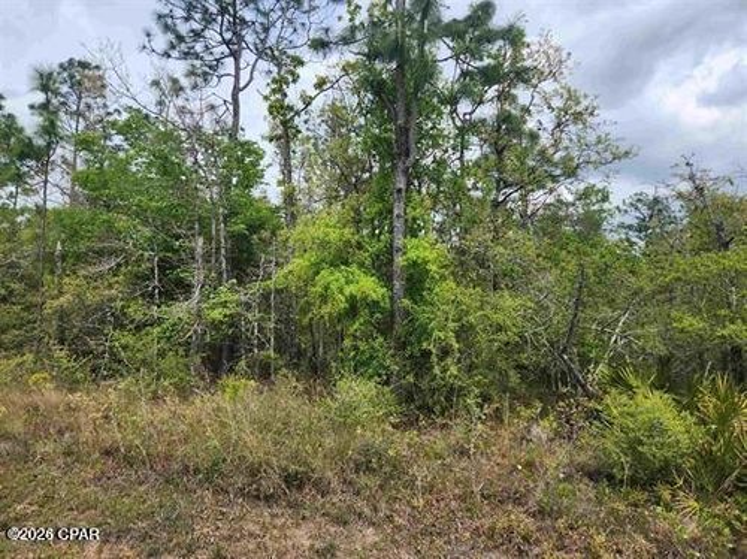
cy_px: 280
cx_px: 374
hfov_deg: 74.0
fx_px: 496
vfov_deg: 58.8
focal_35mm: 23
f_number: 1.8
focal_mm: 5.4
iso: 20
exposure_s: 1/1751
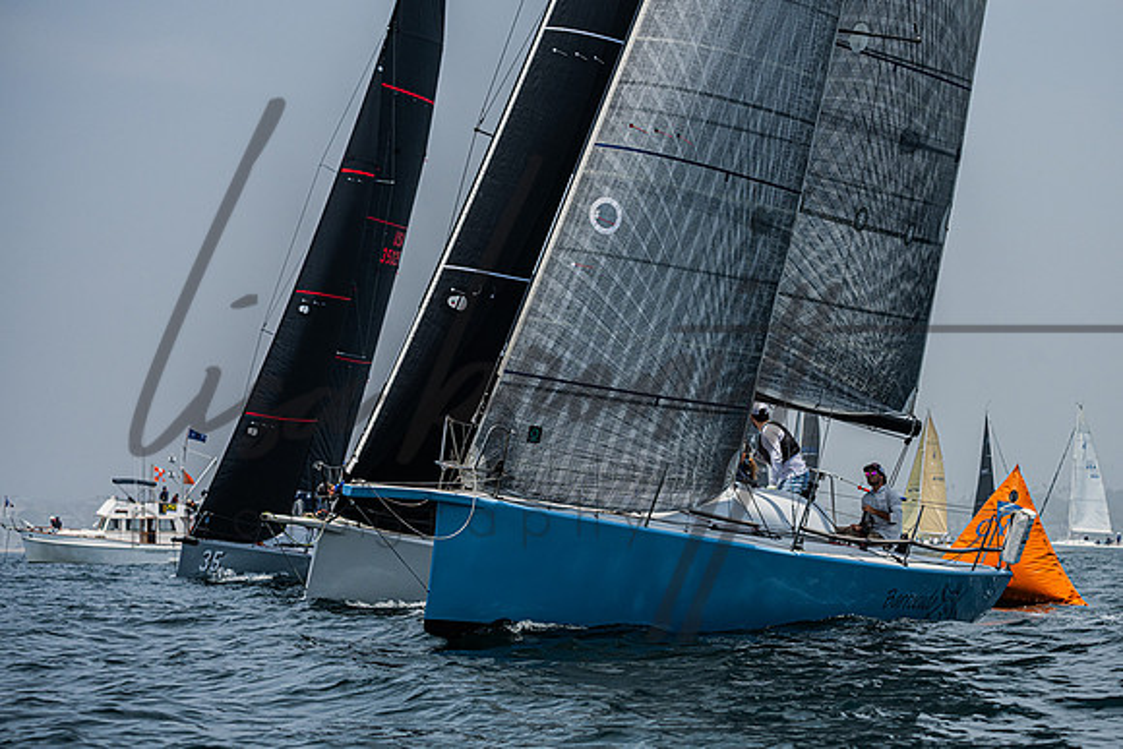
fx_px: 3579
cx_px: 629
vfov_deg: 12.0
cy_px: 371
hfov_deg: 17.8
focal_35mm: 115
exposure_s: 1/5000
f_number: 6.3
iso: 400
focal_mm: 100
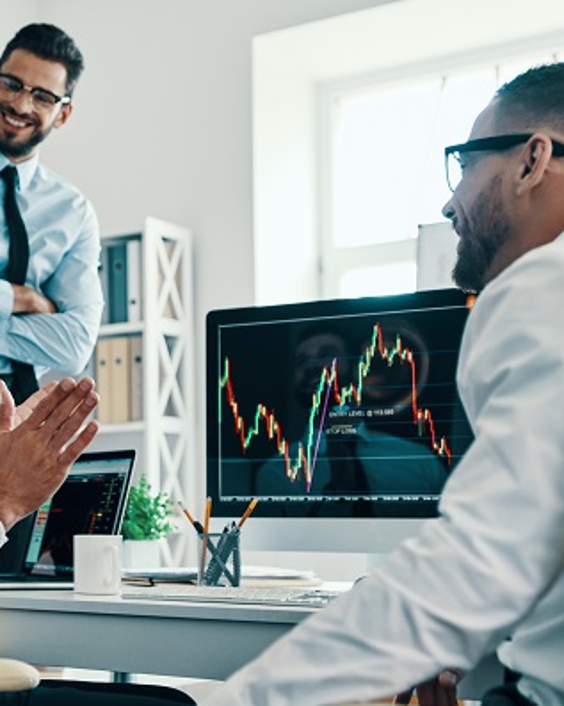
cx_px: 103
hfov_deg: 21.2
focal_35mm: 71
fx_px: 1483
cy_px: 352
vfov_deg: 26.8
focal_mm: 50
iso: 800
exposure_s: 1/160
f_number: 3.2
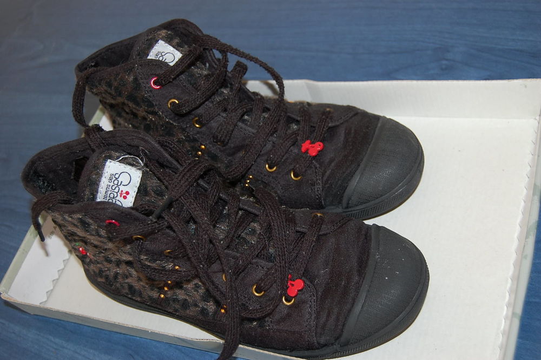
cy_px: 180
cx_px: 270
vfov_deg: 28.9
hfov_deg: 42.4
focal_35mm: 46
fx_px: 698
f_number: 4.5
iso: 400
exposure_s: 1/60
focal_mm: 31
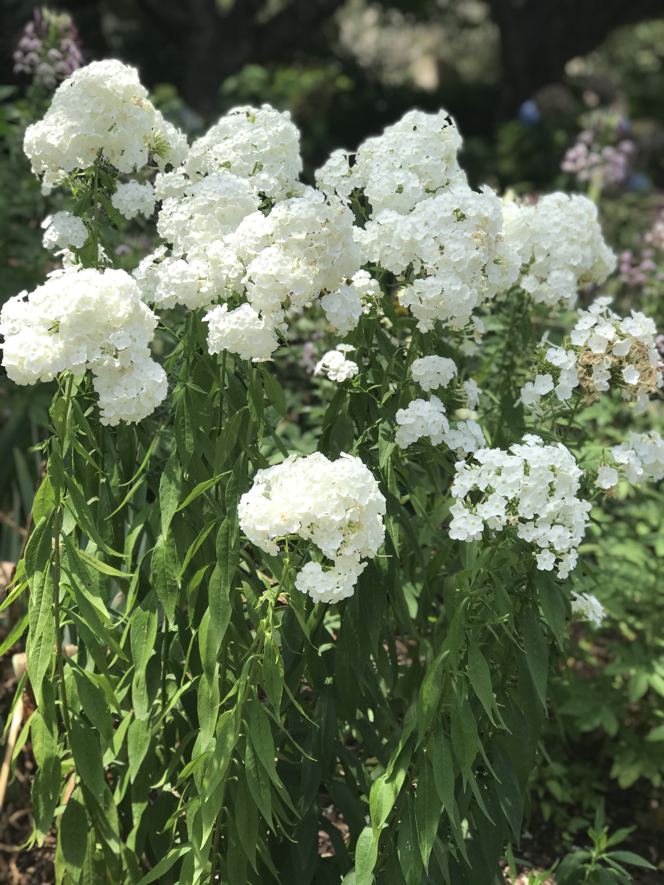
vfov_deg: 33.8
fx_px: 1458
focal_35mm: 57
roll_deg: +3.4
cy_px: 442
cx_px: 332
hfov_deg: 25.7
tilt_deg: -9.8
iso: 20
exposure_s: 1/409
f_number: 2.8
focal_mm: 6.6
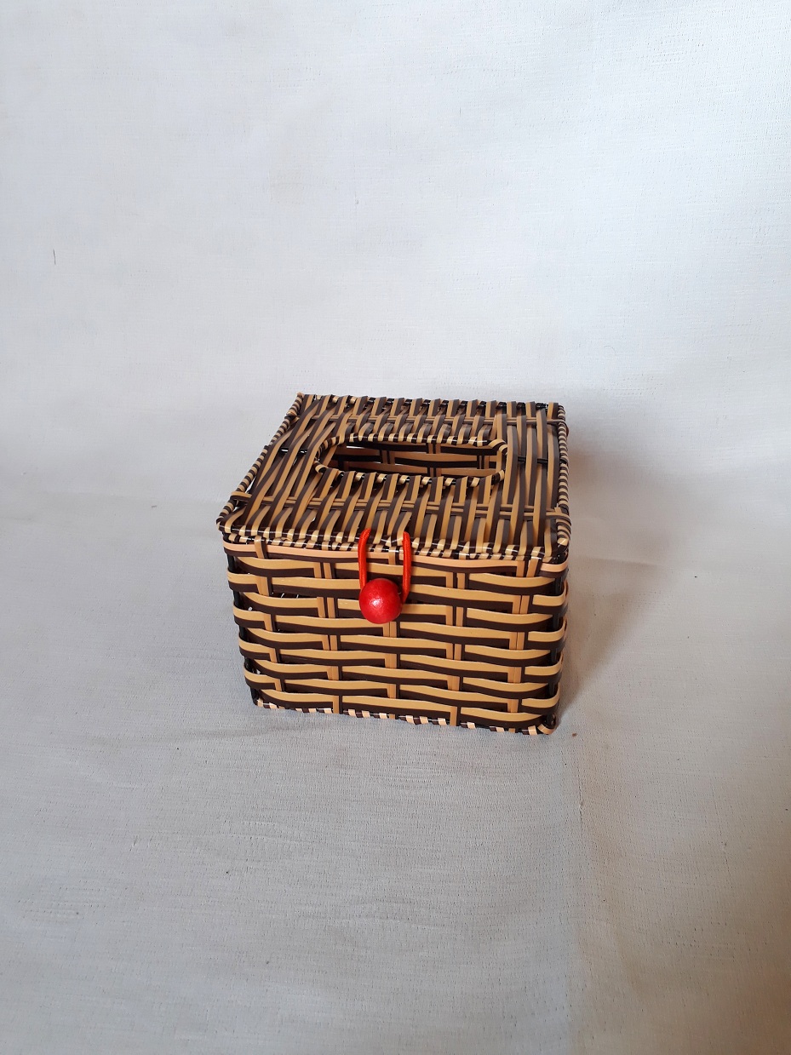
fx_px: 823
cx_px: 396
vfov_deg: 65.3
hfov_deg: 51.3
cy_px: 528
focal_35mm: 27
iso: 40
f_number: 1.9
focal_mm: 3.6
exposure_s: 1/33
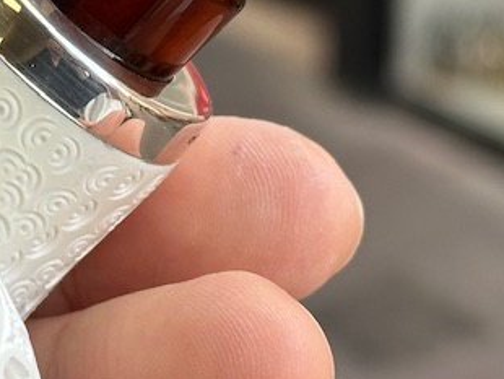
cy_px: 23
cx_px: 88
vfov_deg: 7.5
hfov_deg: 10.0
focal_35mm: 198
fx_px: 2885
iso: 64
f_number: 1.78
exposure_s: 1/541
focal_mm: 6.86
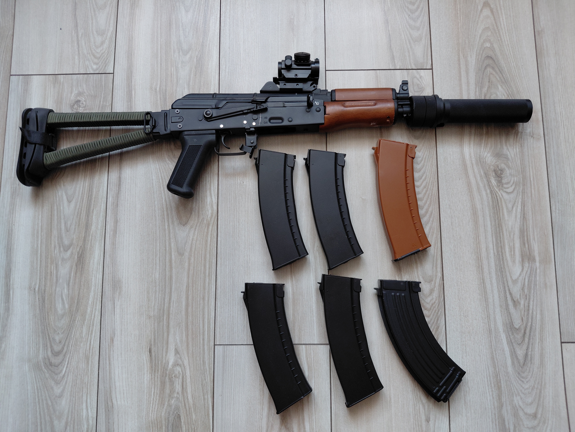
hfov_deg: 69.4
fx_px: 415
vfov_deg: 54.9
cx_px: 288
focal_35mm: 25
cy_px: 216
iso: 160
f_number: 1.8
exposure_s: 1/50.3
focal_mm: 4.69
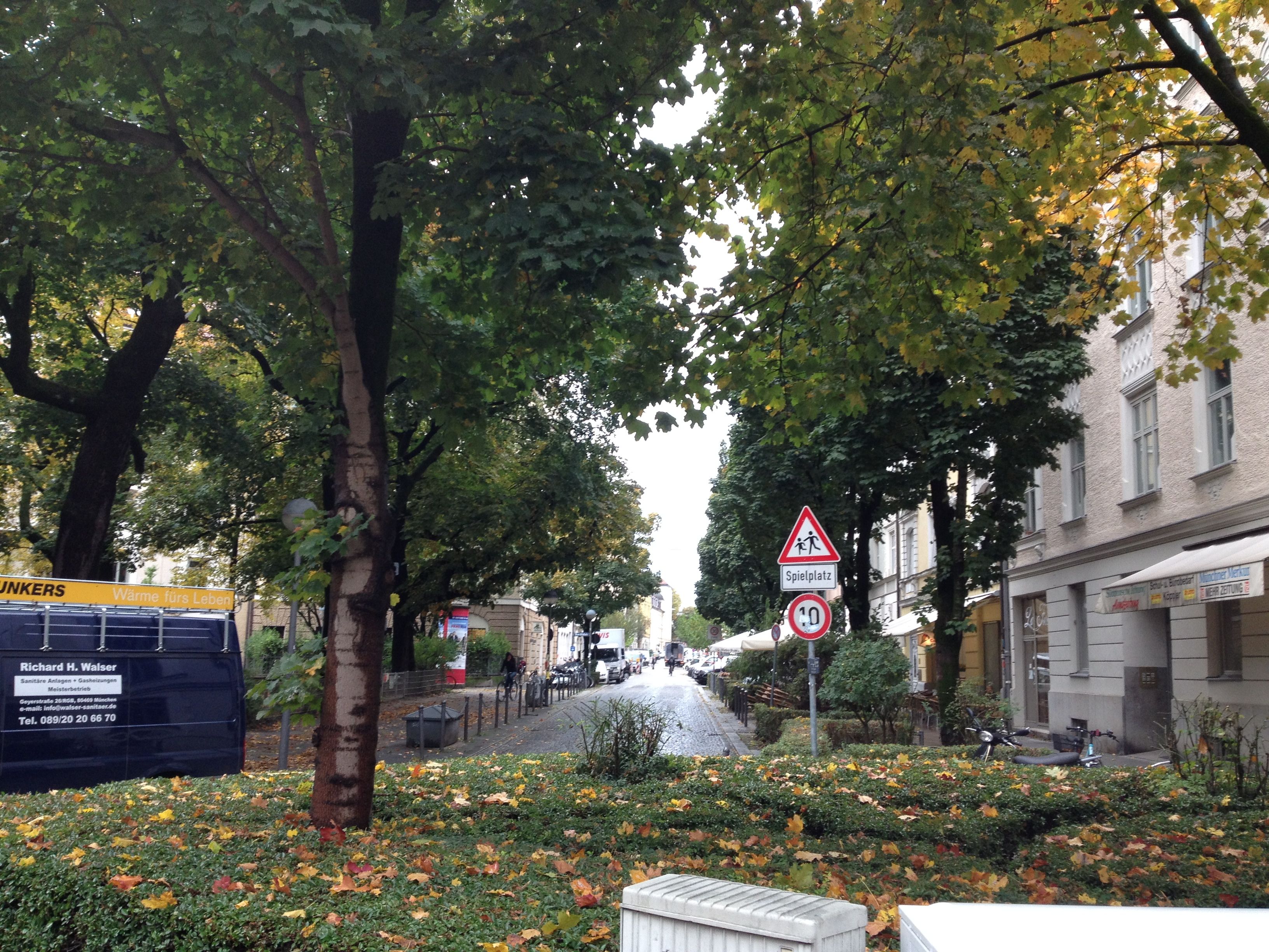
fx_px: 1283
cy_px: 476
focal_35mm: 35
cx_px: 634
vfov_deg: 40.7
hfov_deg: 52.6
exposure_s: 1/120
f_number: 2.4
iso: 64
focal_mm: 4.28
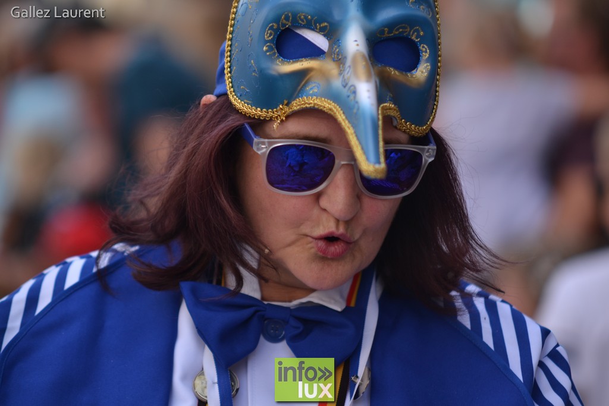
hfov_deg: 9.1
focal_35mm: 225
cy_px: 203
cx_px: 304
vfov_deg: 6.1
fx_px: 3807
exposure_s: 1/500
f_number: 2.8
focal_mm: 150
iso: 100
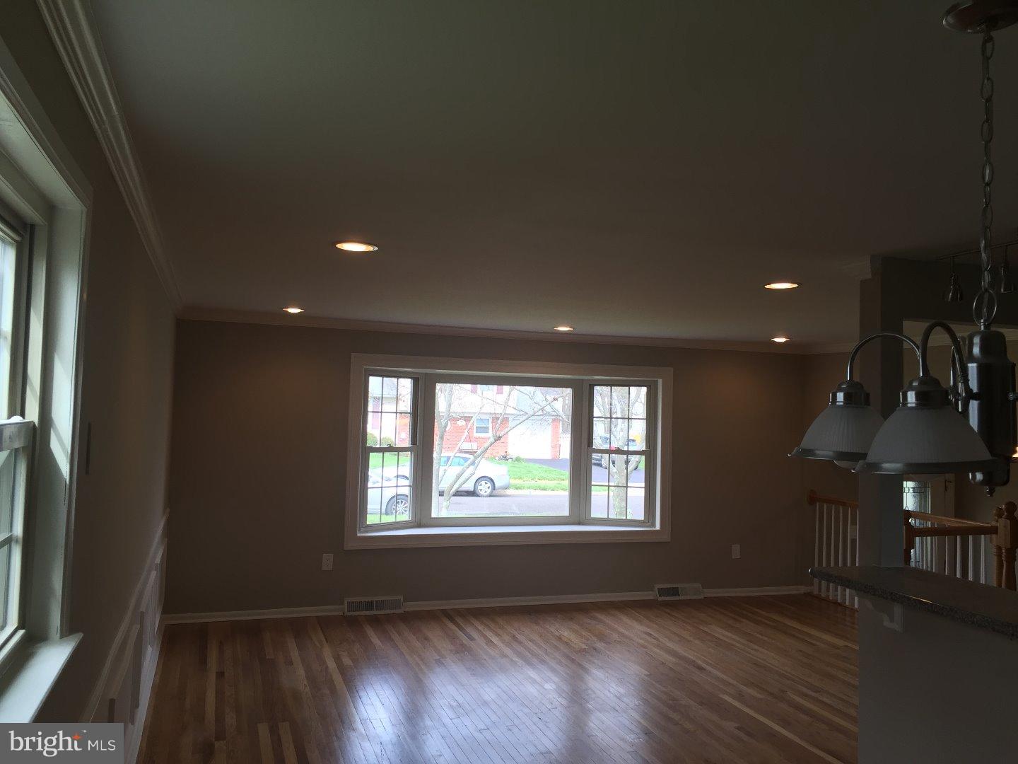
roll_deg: -2.1
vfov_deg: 48.2
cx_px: 509
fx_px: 853
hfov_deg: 61.7
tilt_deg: +1.1
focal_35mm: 29
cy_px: 382
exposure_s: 1/120
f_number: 2.2
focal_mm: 4.15
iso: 40
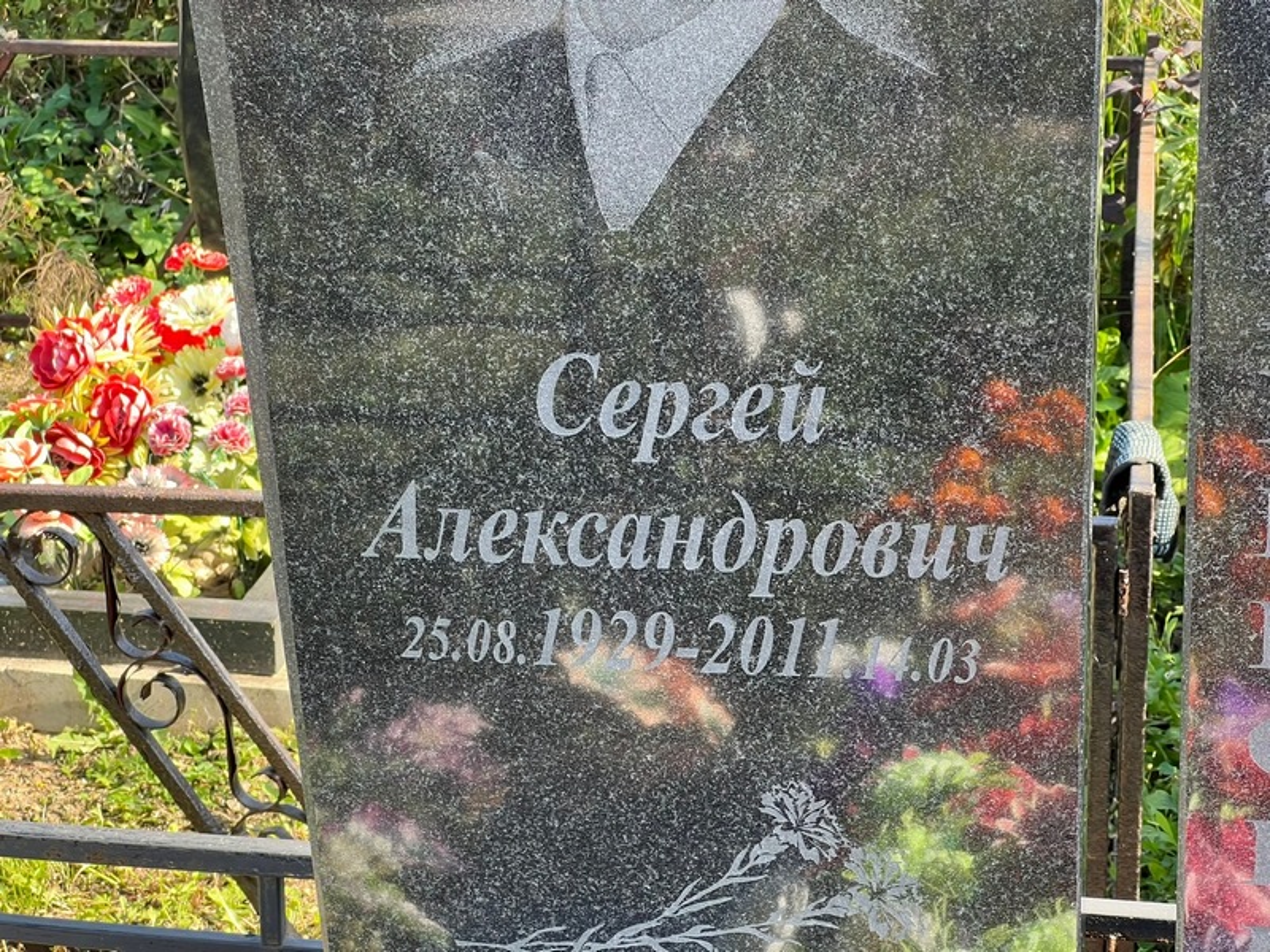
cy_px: 476
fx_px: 2825
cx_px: 635
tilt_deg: -22.5
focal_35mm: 77
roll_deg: -0.3
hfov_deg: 25.3
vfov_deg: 19.1
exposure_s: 1/99
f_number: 2.8
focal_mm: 9
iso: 50
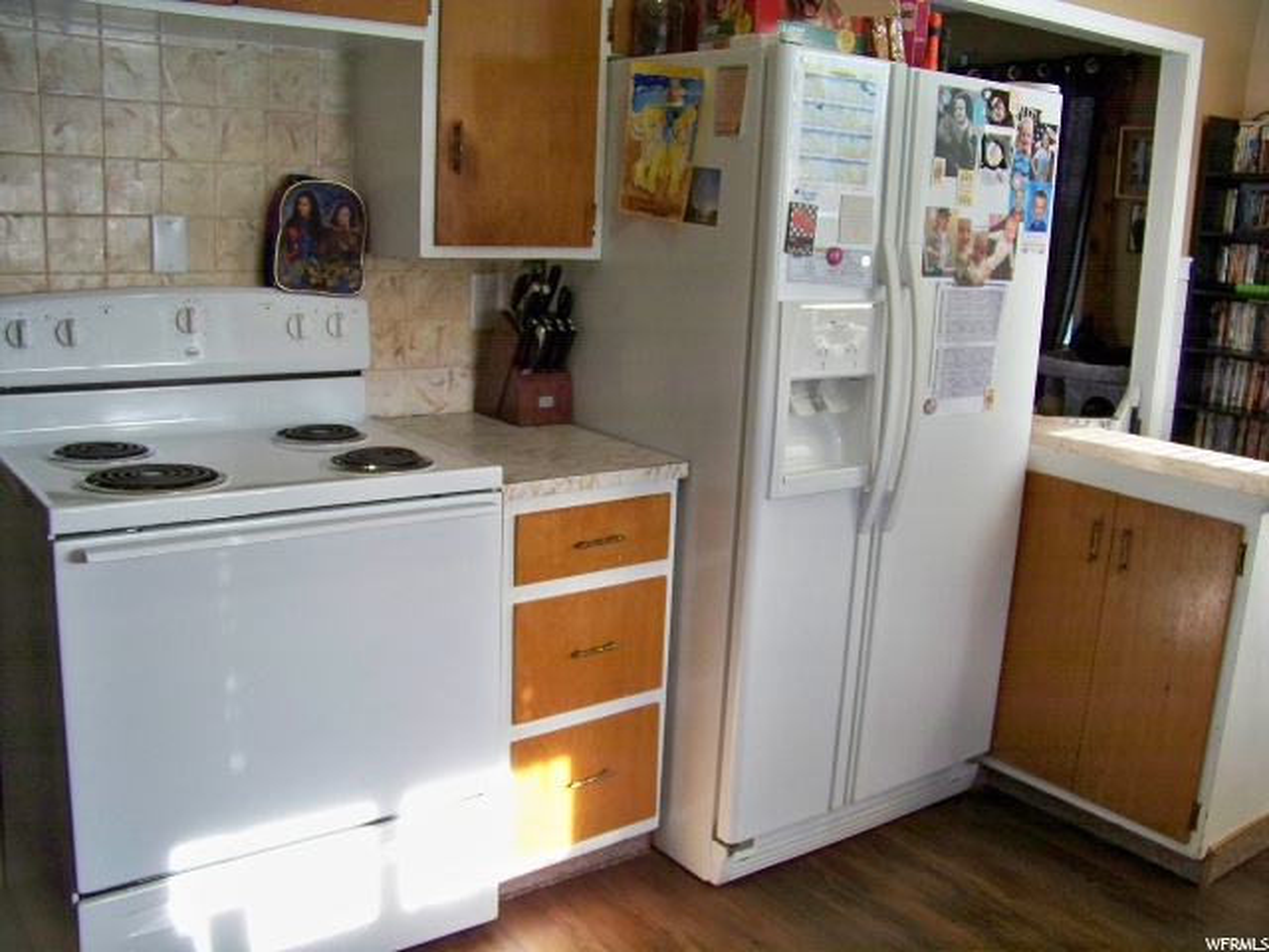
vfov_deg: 42.9
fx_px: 1210
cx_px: 634
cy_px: 476
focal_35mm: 33
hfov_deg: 55.4
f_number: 2.8
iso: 320
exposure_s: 1/200
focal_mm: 5.85
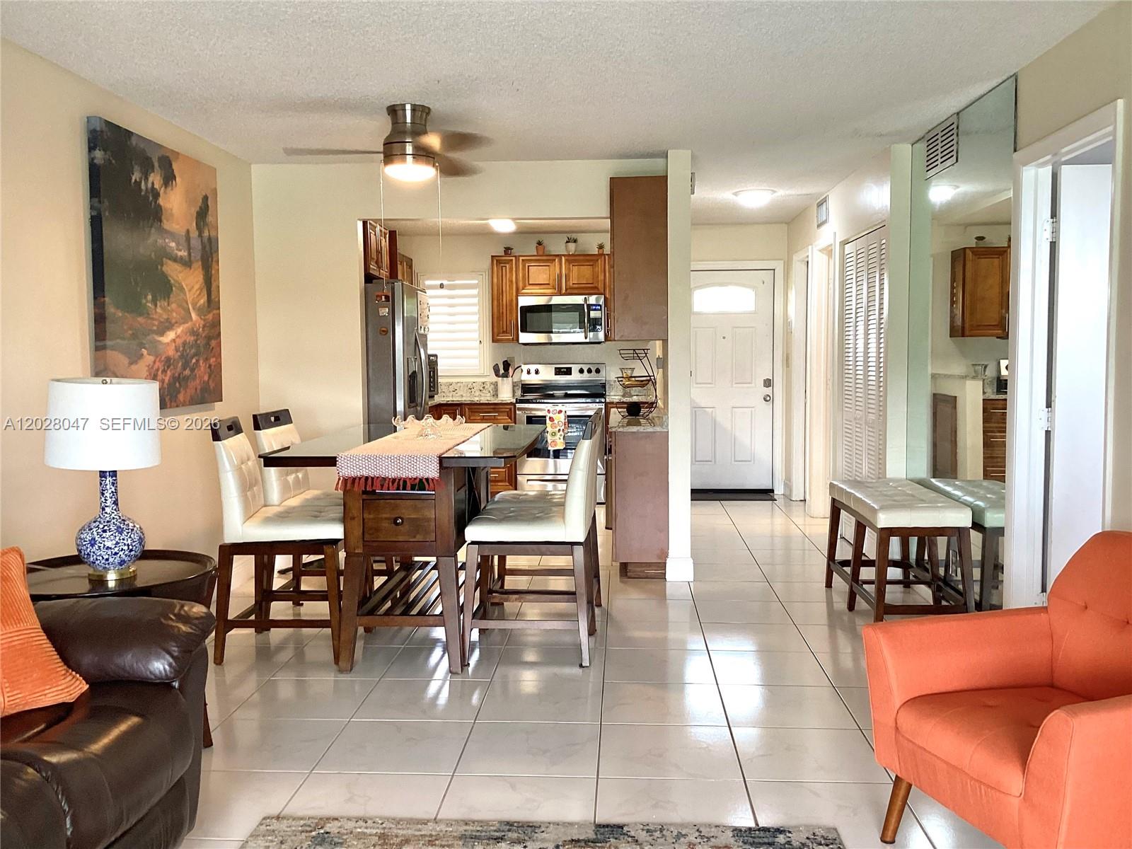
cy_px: 424
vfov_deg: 45.4
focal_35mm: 31
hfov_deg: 58.4
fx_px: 1014
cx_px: 566
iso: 125
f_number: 2.4
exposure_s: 1/60
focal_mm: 3.3
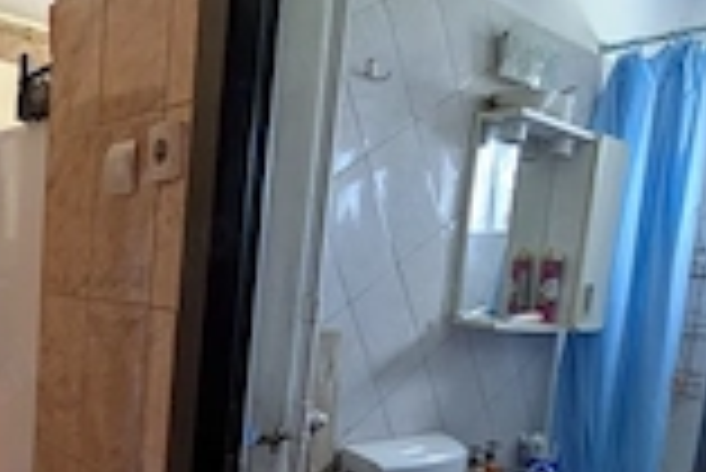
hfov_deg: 49.8
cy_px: 373
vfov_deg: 35.0
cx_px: 180
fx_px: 726
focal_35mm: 37
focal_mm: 1.83
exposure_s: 1/25
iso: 391
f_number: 2.2
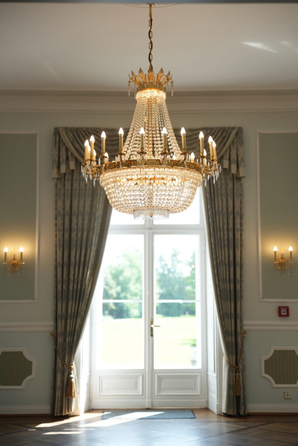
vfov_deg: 36.2
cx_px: 149
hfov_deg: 24.6
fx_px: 683
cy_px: 223
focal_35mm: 55
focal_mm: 55
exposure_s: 1/1000
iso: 500
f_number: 2
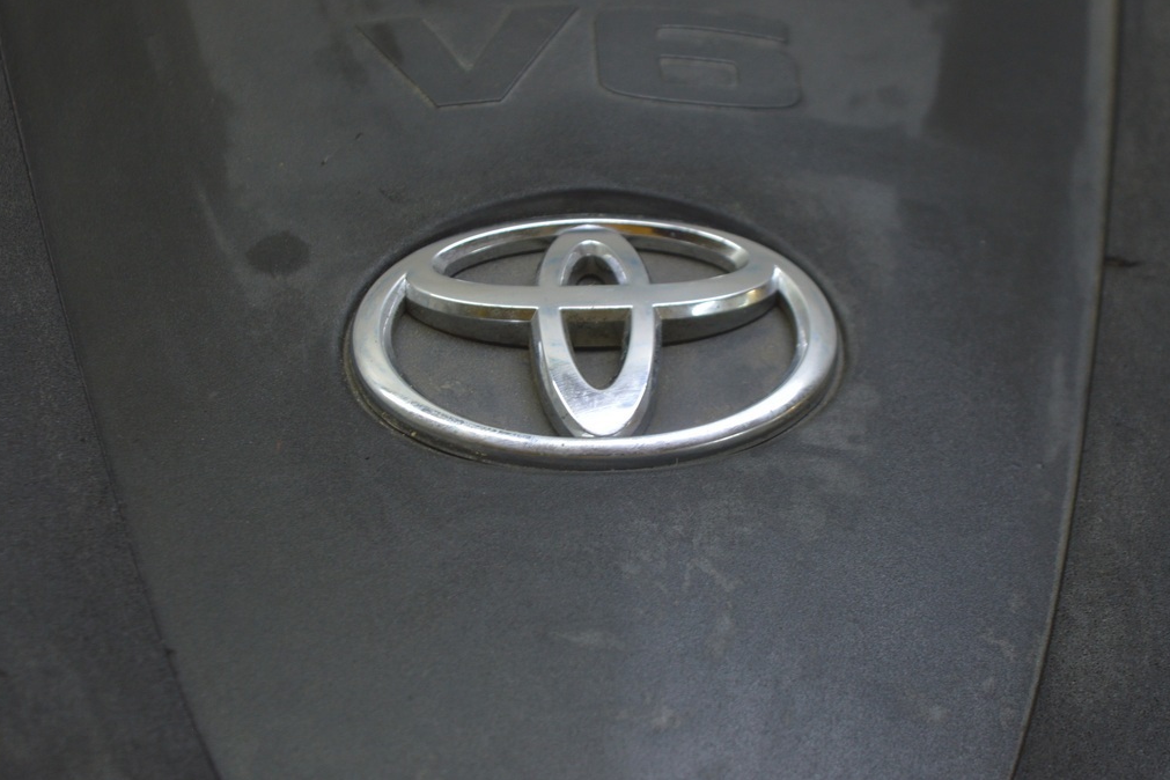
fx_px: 2714
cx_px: 587
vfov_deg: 16.4
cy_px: 389
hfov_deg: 24.3
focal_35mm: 84
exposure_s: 1/20
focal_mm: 55
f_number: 5.6
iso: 400
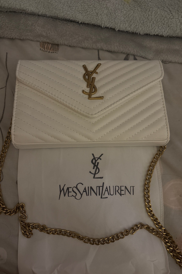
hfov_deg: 46.4
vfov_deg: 65.5
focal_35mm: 28
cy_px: 140
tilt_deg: -75.8
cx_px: 91
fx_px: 212
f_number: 1.6
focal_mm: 5.96
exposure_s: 1/25
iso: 640
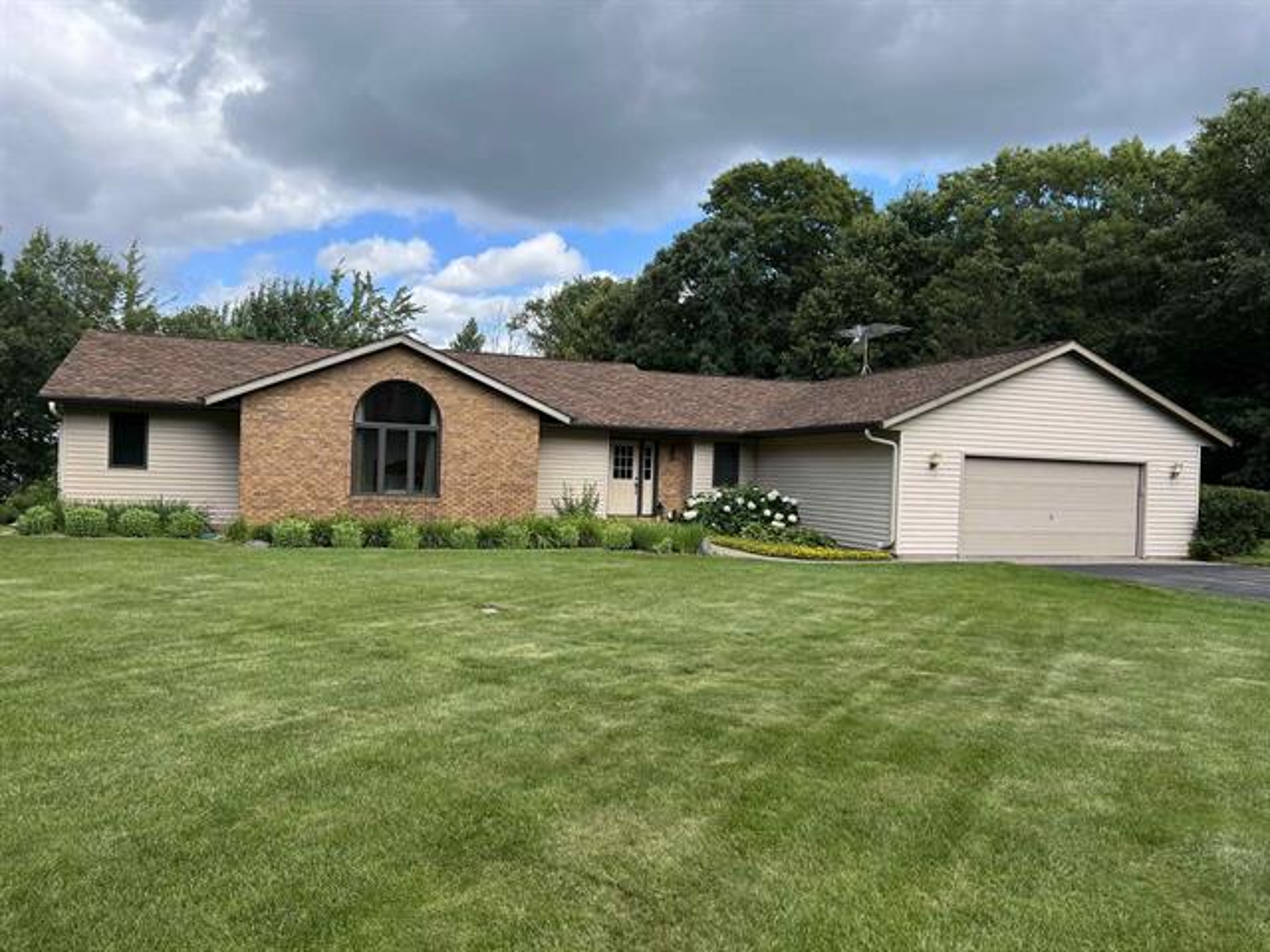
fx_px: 954
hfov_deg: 67.3
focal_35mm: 26
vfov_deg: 53.1
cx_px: 635
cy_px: 476
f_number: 1.5
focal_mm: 5.7
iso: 50
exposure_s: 1/1669
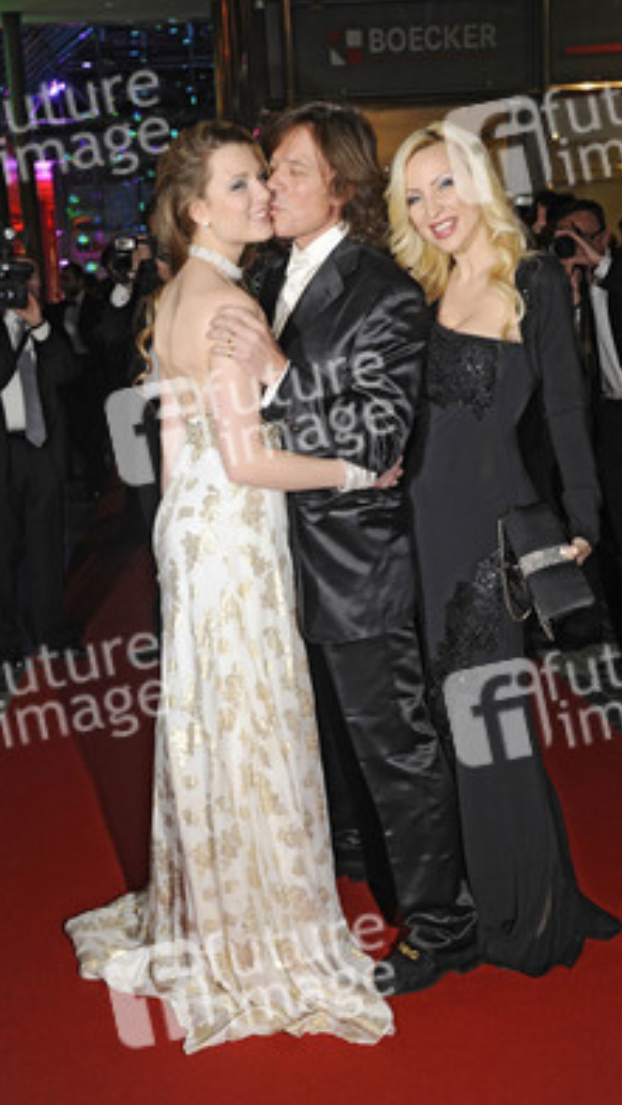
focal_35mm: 48
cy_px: 560
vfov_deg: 42.9
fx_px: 1408
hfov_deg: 24.9
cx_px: 332
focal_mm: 45
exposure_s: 1/40
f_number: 5.6
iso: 1250
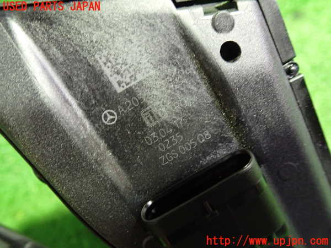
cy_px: 124
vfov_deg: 46.8
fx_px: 287
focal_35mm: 30
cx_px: 166
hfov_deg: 60.0
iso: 800
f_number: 2.3
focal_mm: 5.4
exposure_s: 1/25
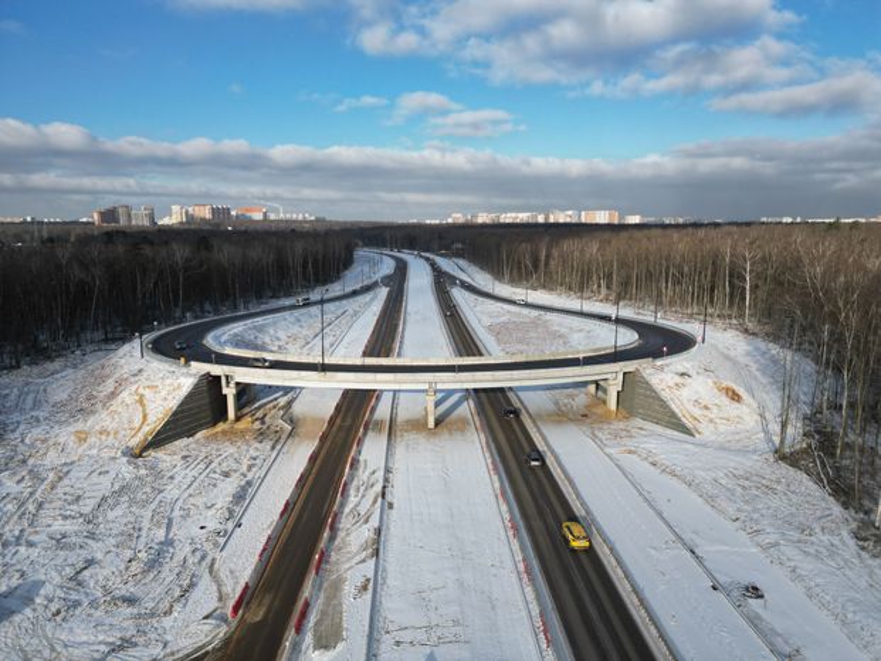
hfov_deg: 71.6
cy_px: 330
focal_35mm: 24
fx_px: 611
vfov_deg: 56.8
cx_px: 440
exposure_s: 1/2500
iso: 100
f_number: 1.7
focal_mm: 6.72
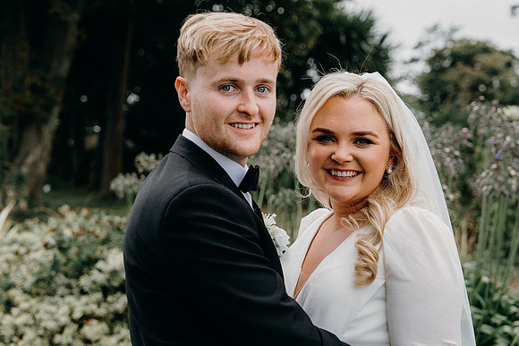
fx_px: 1038
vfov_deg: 18.9
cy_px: 173
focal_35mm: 72
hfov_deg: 28.1
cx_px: 260
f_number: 3.5
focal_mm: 48
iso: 160
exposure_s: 1/250
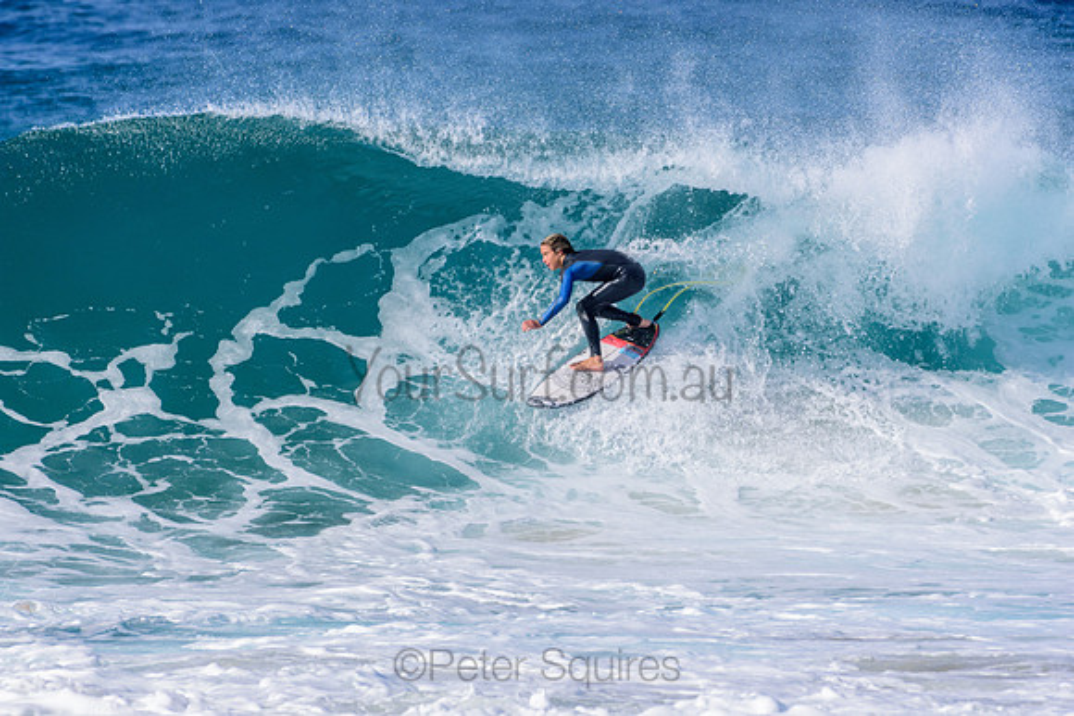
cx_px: 537
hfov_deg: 2.7
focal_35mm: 750
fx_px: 22379
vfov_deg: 1.8
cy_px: 358
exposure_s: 1/2000
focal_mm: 500
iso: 250
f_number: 5.6
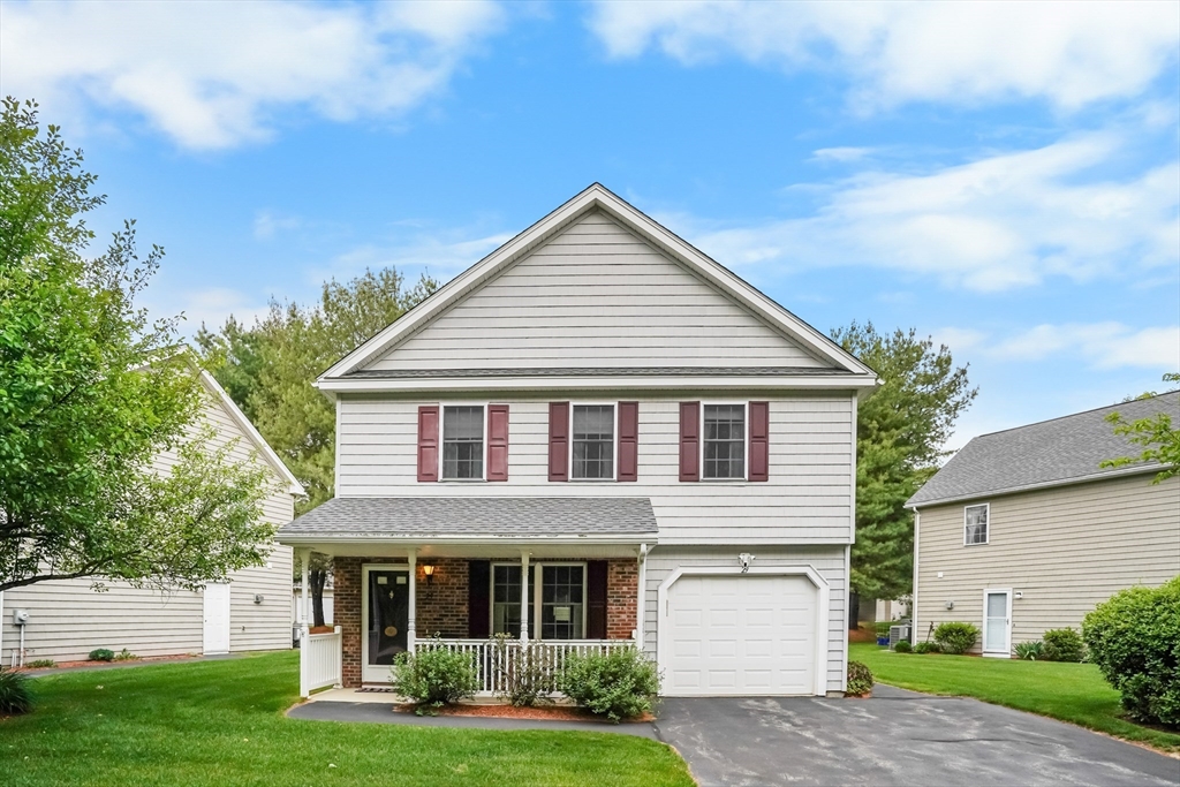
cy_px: 394
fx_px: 557
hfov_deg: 93.3
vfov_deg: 70.5
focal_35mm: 17
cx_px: 590
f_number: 11
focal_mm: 17
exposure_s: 1/160
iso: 250
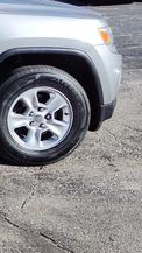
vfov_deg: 27.9
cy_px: 44
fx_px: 496
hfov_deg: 12.7
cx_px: -196
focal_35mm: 74
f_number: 1.88
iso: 100
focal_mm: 5.56
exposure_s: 1/2349
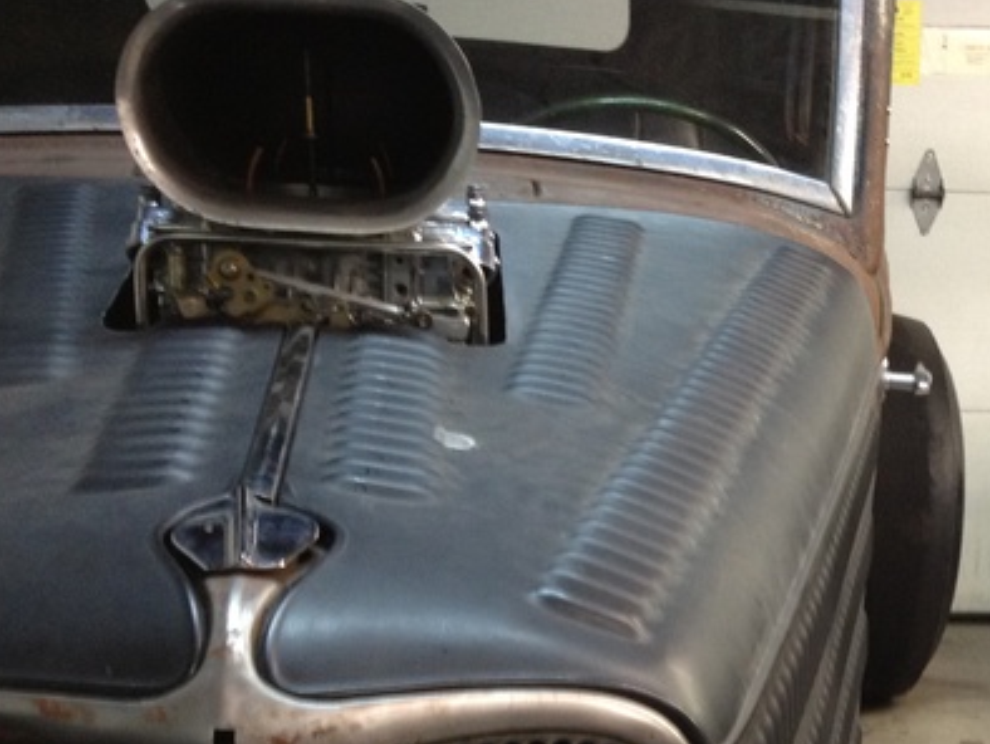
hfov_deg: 26.6
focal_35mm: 71
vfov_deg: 20.2
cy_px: 729
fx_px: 2032
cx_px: 849
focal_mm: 4.28
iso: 200
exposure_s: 1/20
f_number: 2.4
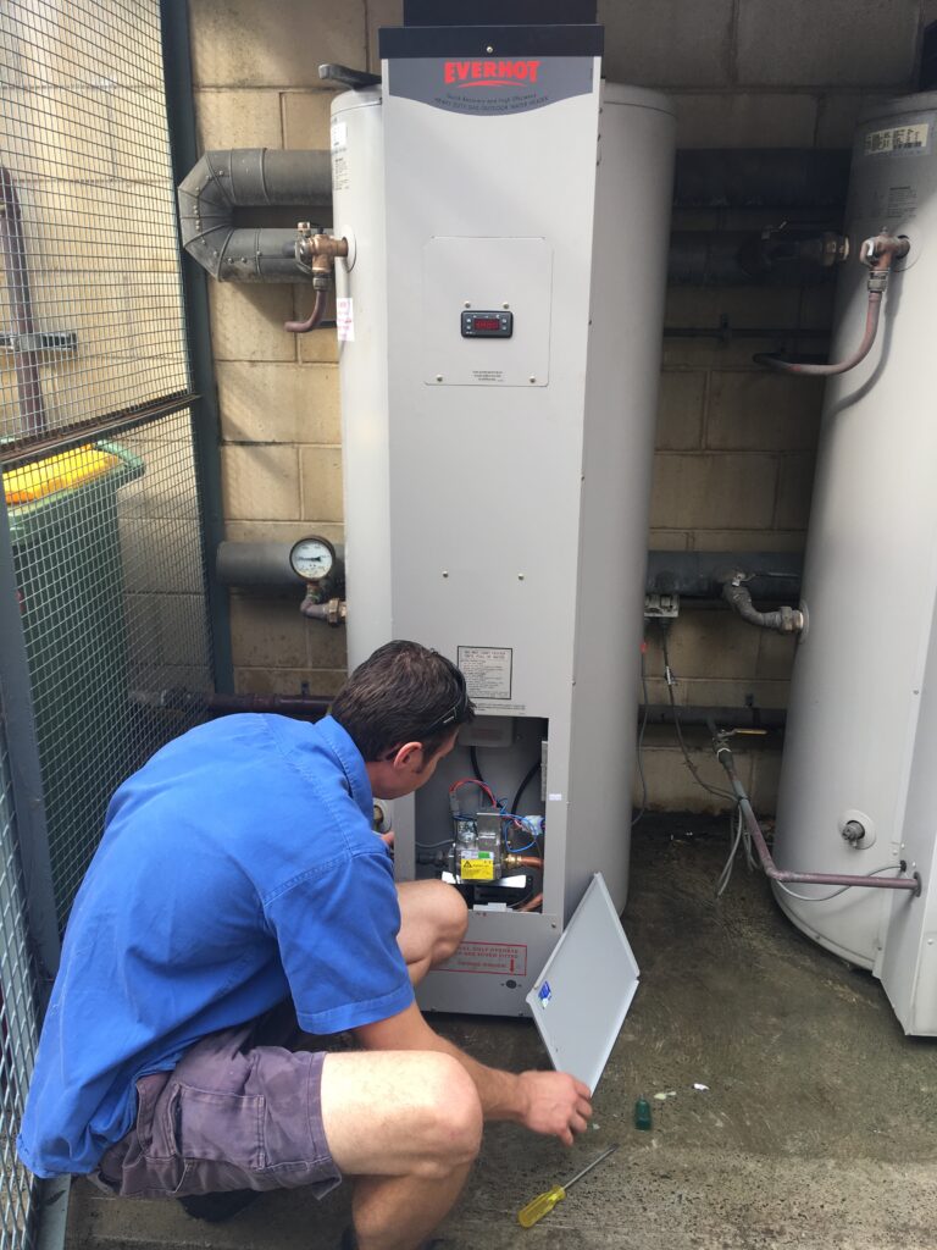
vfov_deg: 61.7
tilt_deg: -17.6
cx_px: 468
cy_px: 625
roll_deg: -0.6
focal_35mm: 29
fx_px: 1047
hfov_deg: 48.2
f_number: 2.2
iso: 25
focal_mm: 4.15
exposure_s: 1/124
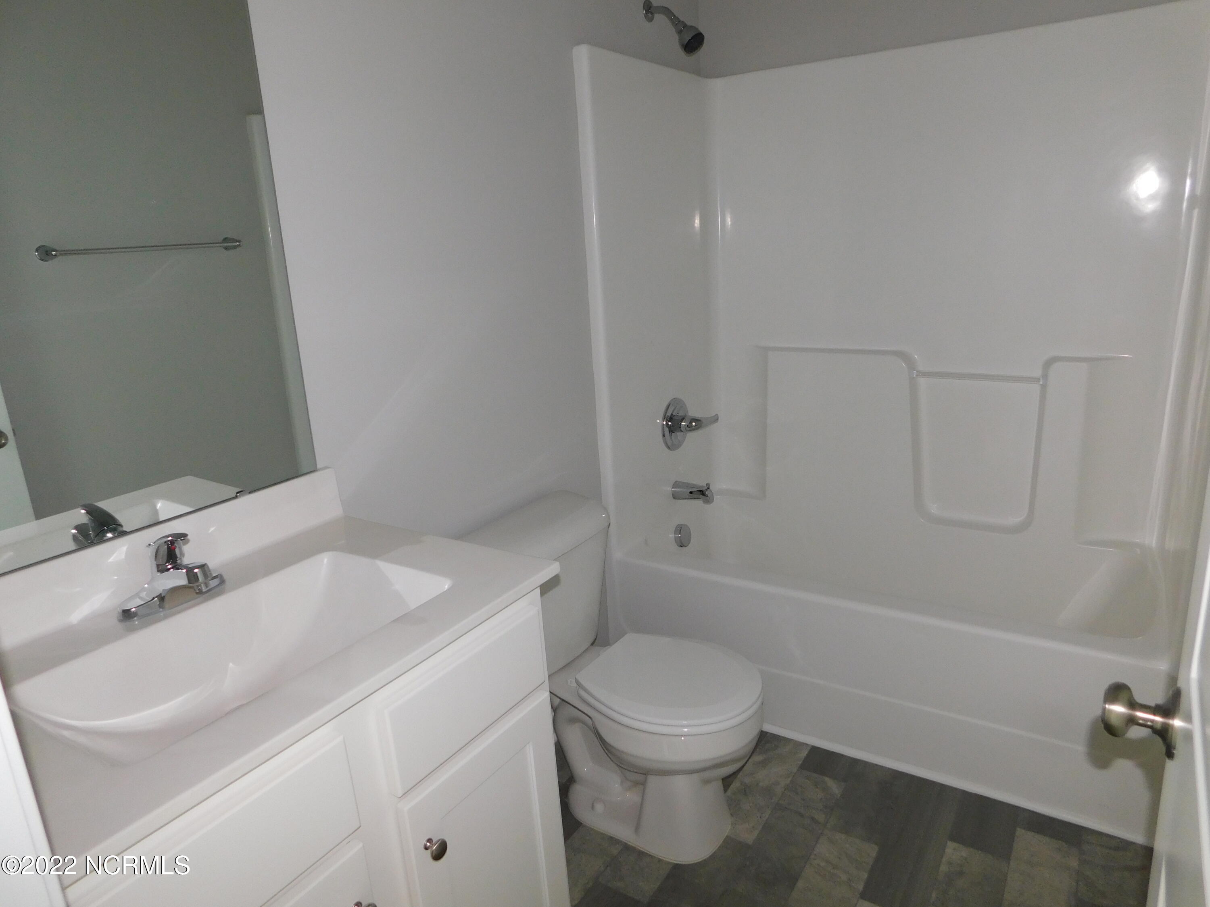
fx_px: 804
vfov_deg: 58.9
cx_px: 605
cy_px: 454
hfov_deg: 73.9
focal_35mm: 23
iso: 200
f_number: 3
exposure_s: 1/30
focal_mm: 4
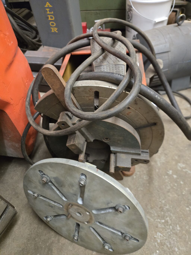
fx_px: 169
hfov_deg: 58.9
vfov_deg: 73.9
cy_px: 128
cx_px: 96
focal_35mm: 23
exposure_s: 1/30
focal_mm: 5.4
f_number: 1.8
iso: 640
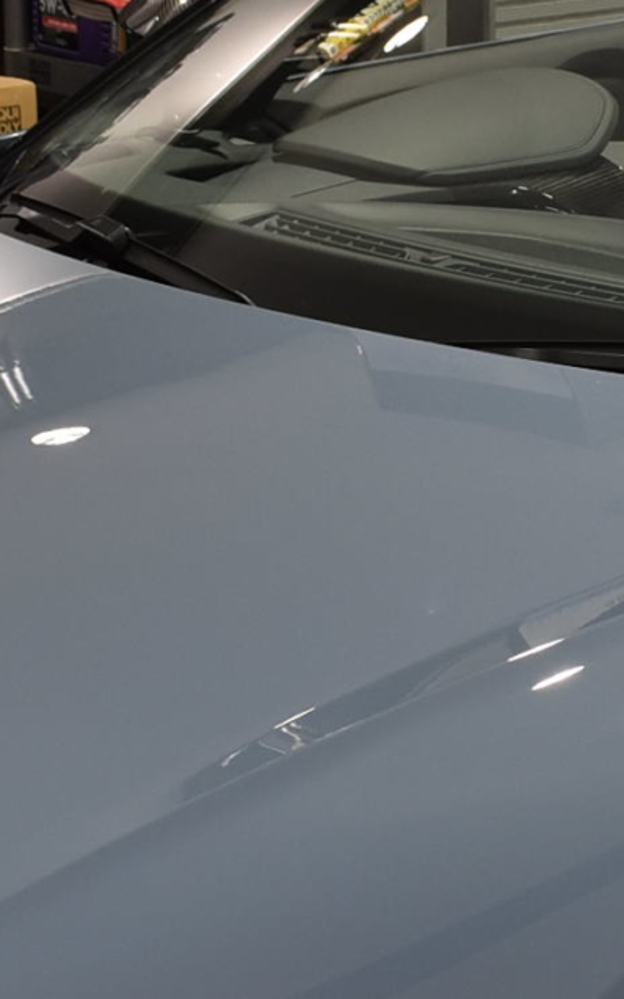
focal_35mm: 129
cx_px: 731
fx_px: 3512
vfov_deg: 16.1
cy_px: 799
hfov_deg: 10.0
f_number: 8
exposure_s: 1/30
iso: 450
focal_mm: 21
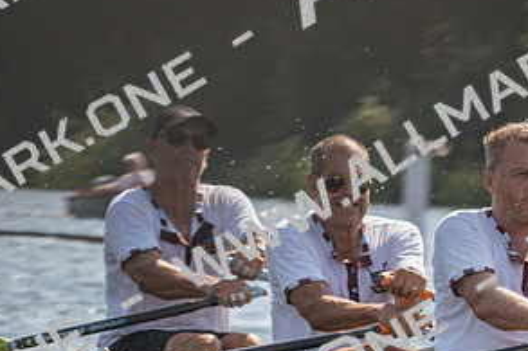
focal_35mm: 600
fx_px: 8795
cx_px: 395
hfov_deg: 3.4
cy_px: 292
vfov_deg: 2.3
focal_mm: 303
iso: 320
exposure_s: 1/1600
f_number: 6.3
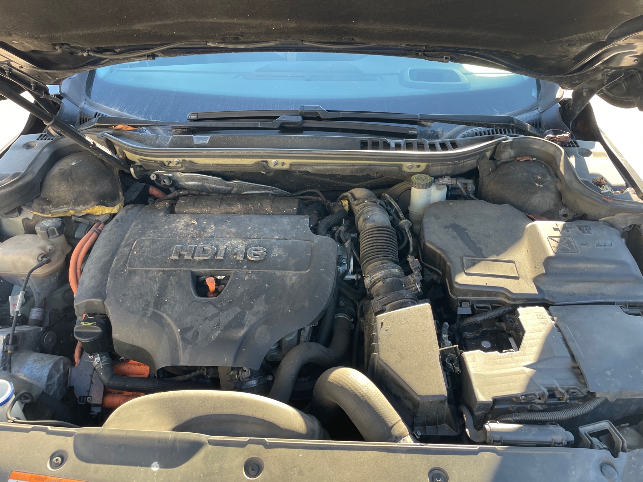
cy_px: 241
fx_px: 483
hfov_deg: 67.3
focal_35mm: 26
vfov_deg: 53.1
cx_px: 322
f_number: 1.6
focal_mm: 4.2
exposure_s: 1/121
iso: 50
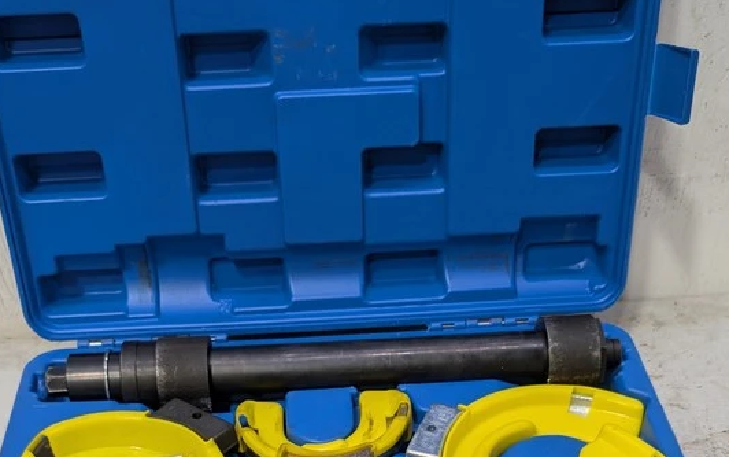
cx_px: 355
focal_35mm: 49
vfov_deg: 24.9
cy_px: 471
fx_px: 974
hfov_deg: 41.0
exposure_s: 1/60
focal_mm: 6.9
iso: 32
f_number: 1.68
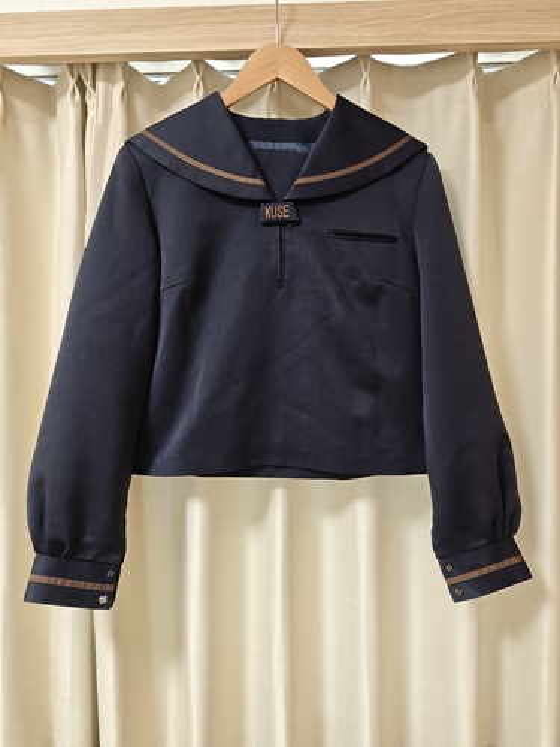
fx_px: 496
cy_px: 374
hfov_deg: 58.9
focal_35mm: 23
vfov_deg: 73.9
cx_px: 280
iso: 160
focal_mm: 6.55
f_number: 1.62
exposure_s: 1/50
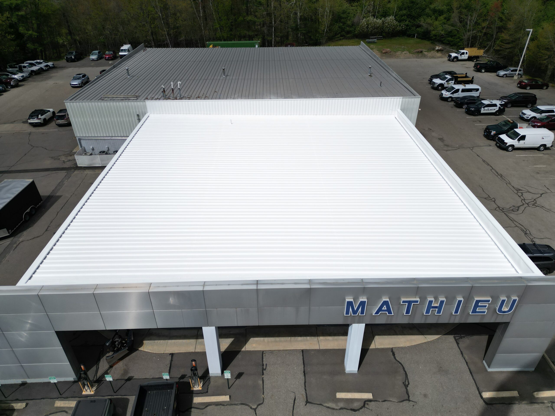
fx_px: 385
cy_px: 208
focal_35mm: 24
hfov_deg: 71.6
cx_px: 278
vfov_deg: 56.8
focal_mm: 6.72
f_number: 1.7
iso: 110
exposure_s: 1/8000
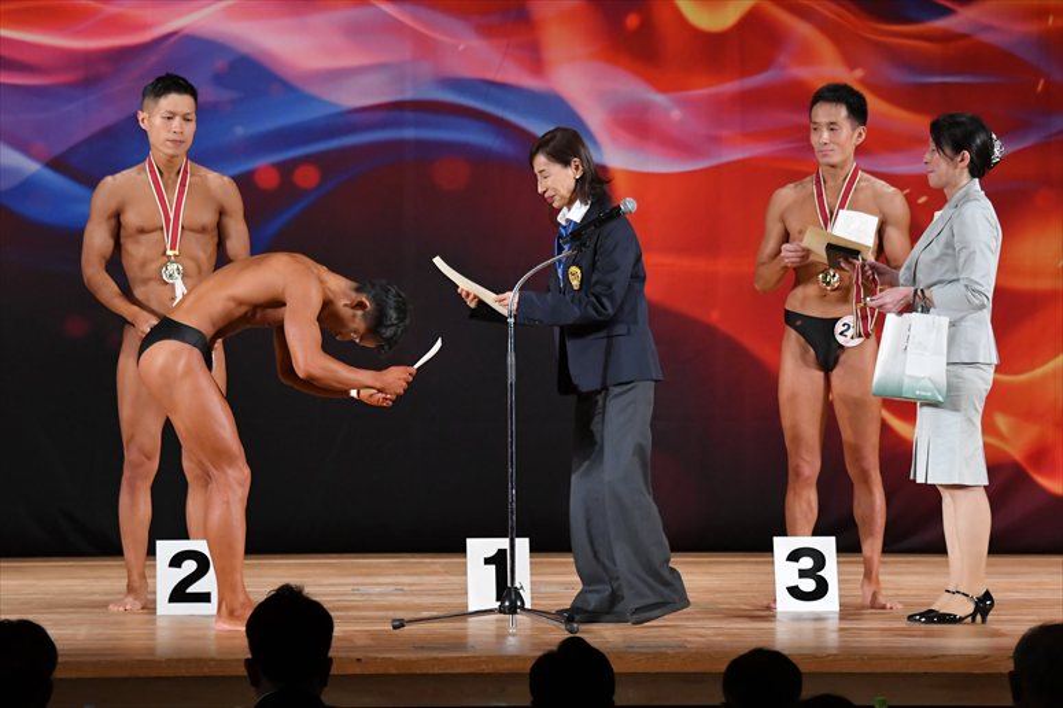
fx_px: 5962
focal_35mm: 202
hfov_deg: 10.2
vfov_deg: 6.8
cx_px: 532
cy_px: 354
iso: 3200
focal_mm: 135
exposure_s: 1/400
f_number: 5.6
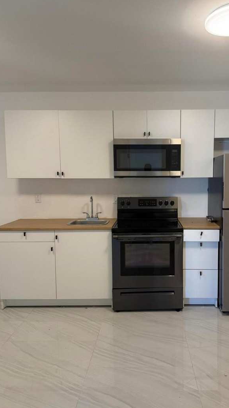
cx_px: 150
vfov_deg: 69.9
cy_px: 206
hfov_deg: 42.4
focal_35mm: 27
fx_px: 291
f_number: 1.78
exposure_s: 1/120
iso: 160
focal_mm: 6.76
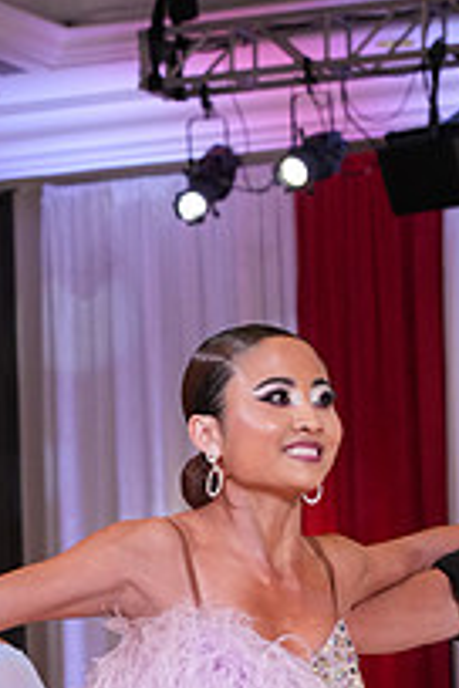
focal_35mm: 199
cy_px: 921
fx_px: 3806
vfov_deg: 10.1
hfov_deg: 6.9
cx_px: 427
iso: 2500
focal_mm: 70
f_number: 5.6
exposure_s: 1/200
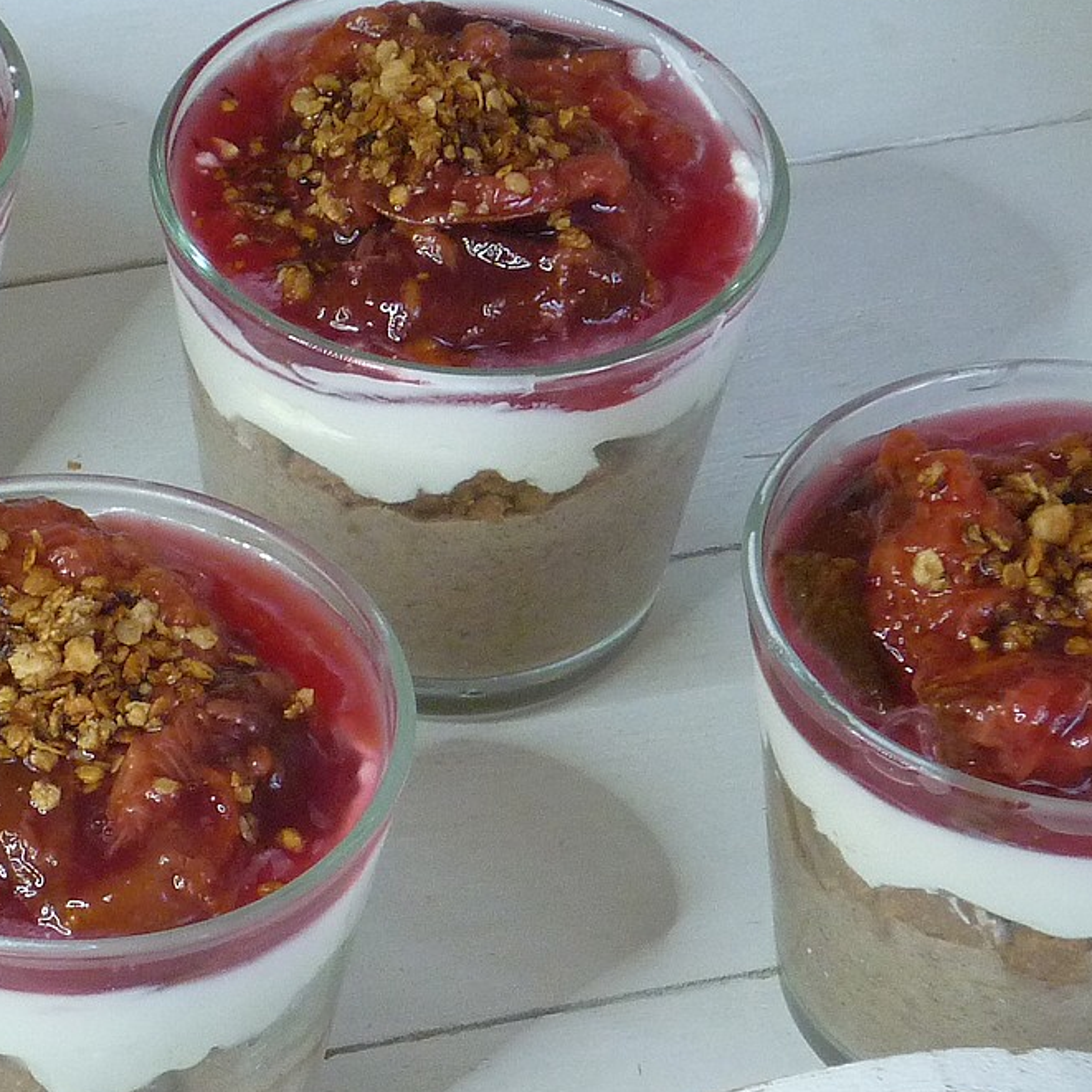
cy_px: 583
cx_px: 309
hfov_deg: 10.5
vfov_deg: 10.5
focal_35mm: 167
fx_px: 5960
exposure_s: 1/50
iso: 250
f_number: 3.9
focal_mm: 11.4
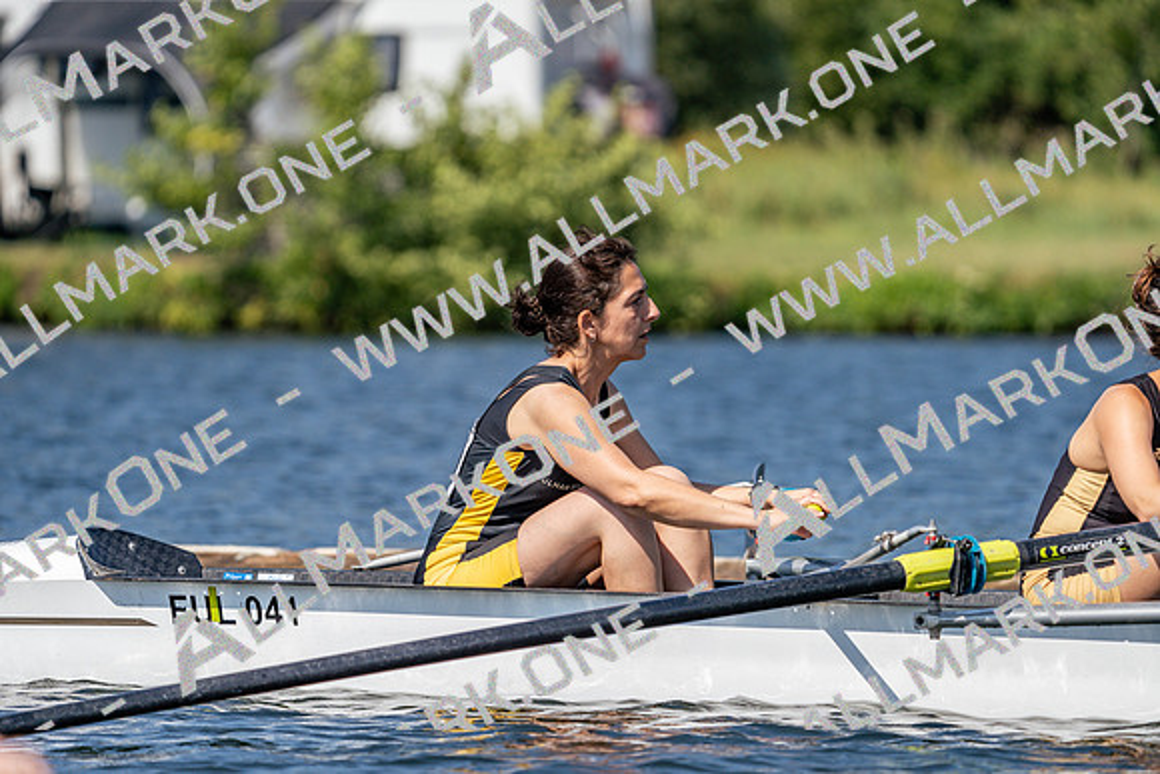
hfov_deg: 5.6
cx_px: 580
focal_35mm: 368
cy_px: 387
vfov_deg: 3.7
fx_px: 11860
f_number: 6.3
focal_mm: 368
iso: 250
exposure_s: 1/2000
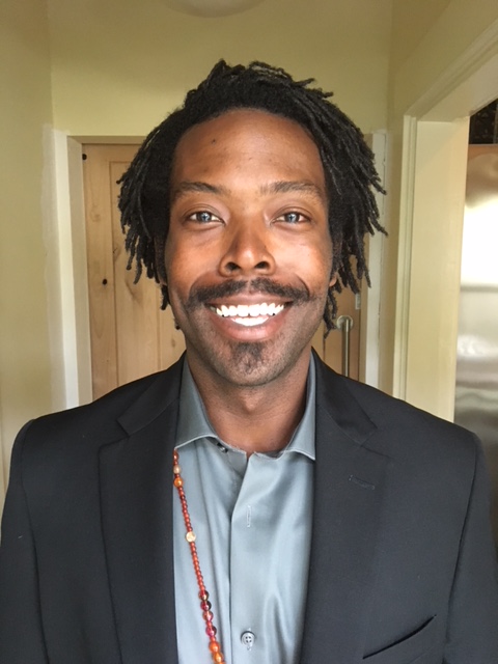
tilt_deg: -8.5
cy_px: 332
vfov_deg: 61.7
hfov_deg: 48.2
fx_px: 556
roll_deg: -0.5
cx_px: 249
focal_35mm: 29
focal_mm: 4.15
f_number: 2.2
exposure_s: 1/15
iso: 200
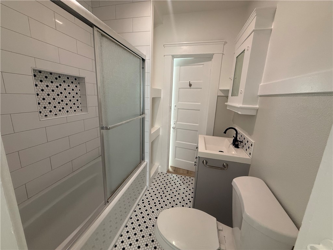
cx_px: 166
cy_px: 125
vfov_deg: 85.7
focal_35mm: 14
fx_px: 135
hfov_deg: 102.1
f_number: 2.2
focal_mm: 2.22
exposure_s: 1/120
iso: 250
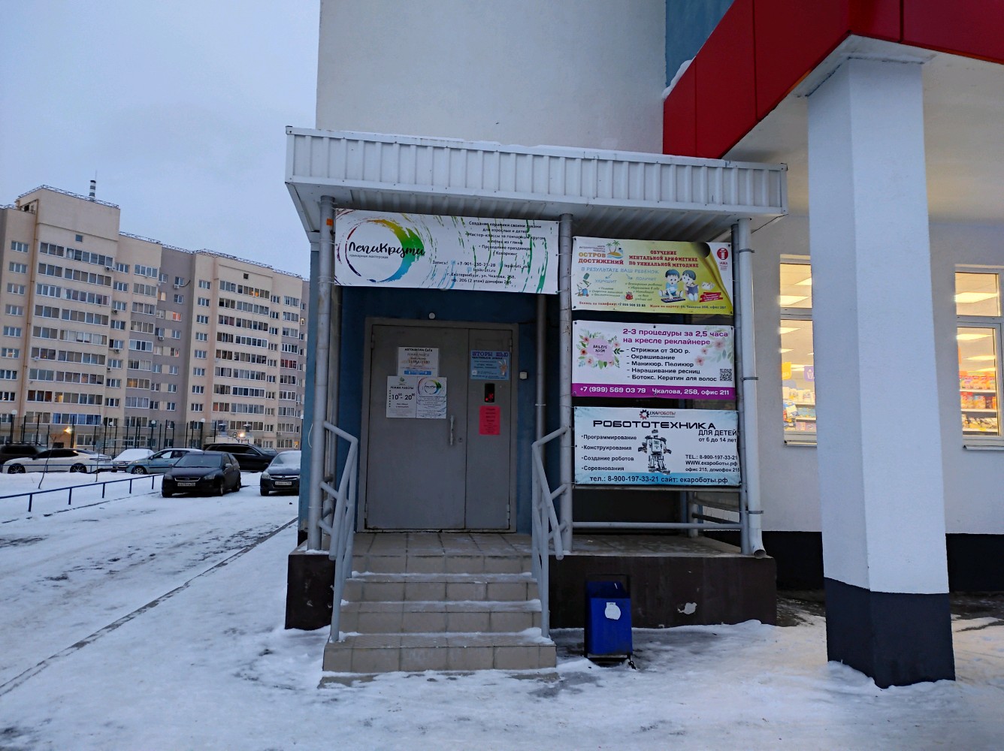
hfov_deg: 69.4
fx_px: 725
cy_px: 376
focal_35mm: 25
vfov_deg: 54.8
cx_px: 502
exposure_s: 1/33
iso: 443
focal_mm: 5.43
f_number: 1.89
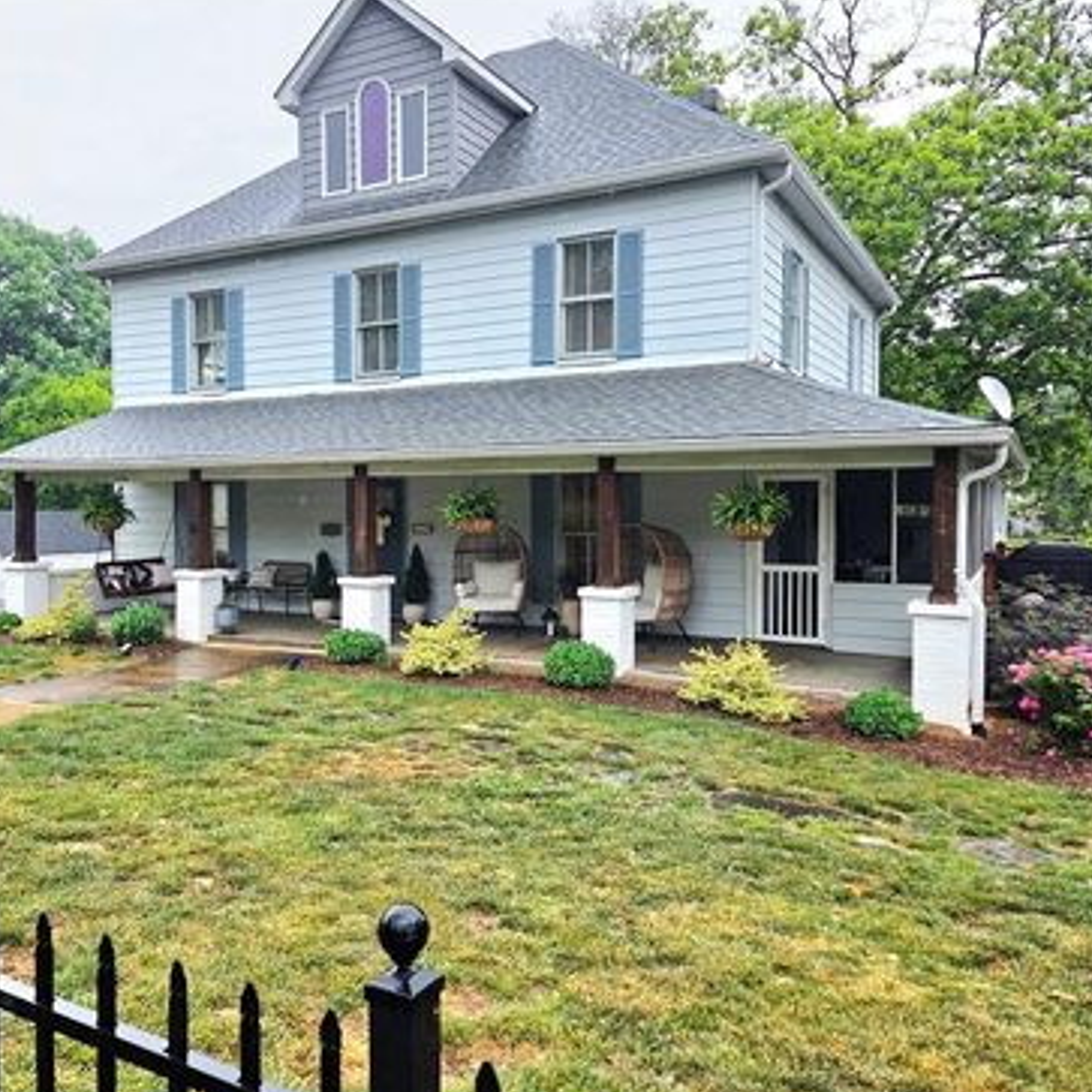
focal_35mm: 28
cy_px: 546
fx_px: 999
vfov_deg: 57.3
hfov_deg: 57.1
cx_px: 478
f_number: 1.8
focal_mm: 5.4
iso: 80
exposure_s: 1/714
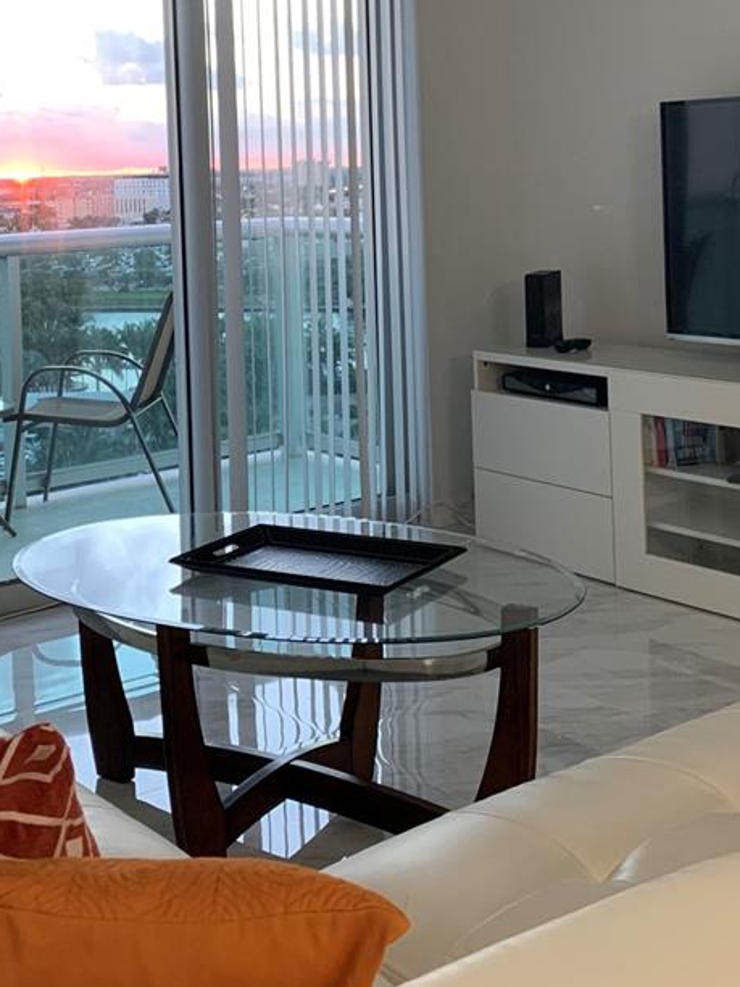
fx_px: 1454
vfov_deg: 36.4
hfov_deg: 28.5
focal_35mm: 51
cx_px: 306
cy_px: 216
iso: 125
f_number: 1.8
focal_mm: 4.25
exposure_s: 1/60
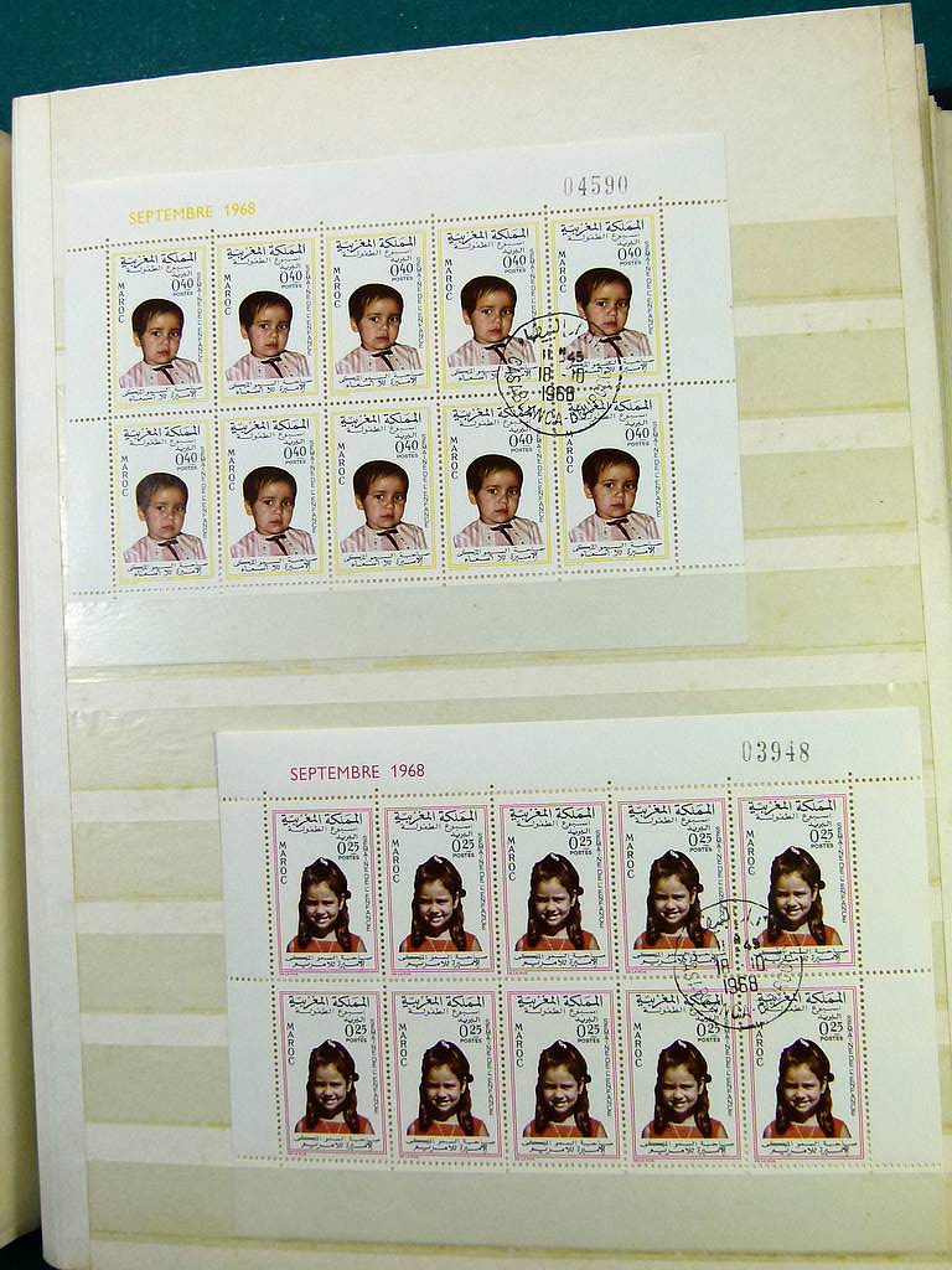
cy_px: 635
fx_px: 1063
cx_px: 476
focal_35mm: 29
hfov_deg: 48.2
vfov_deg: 61.7
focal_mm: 5.2
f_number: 4
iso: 160
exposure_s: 1/250
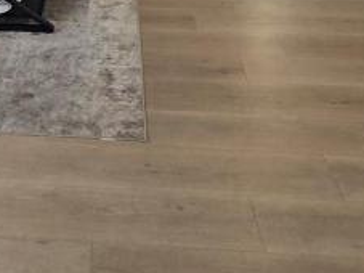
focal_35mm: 55
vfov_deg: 22.1
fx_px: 578
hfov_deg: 33.6
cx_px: 55
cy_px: -133
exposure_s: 1/60
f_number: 2.2
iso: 160
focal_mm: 2.2
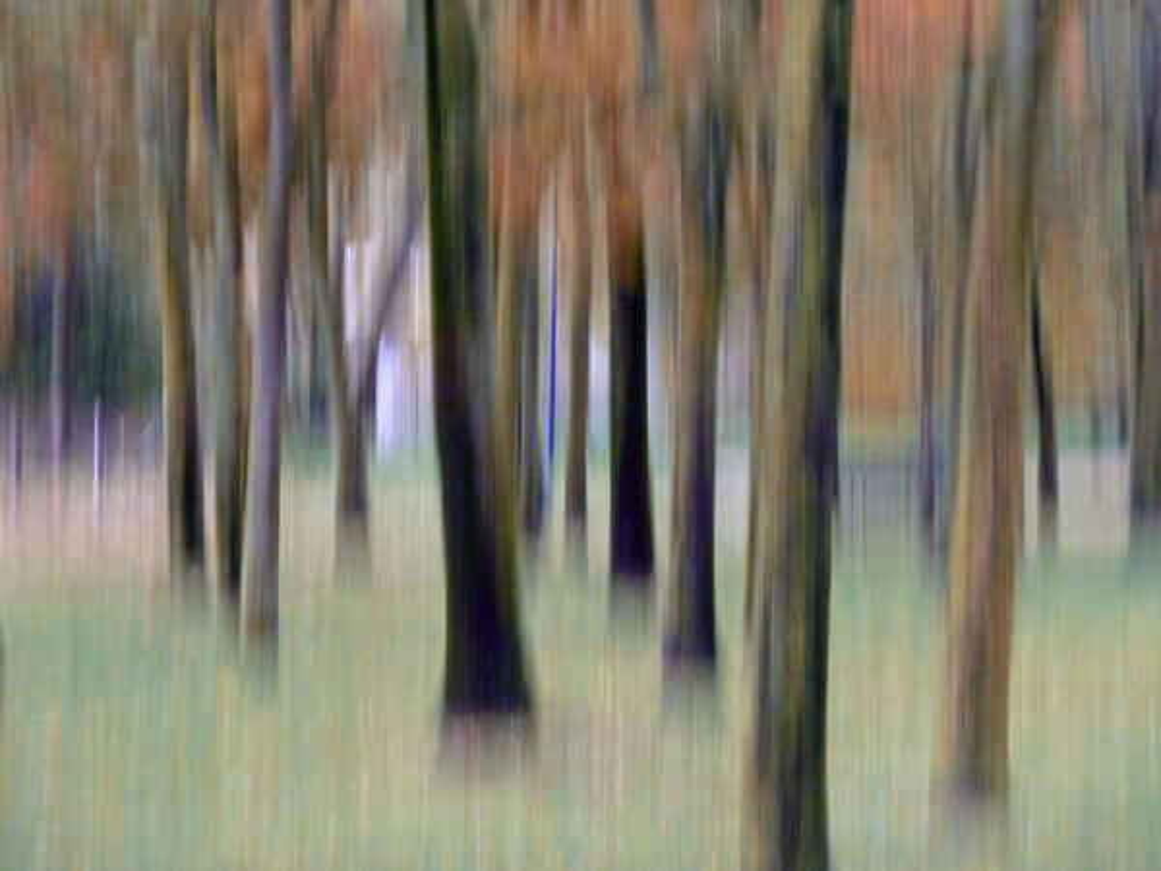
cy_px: 436
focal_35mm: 147
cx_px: 580
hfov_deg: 13.4
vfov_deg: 10.1
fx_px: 4930
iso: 400
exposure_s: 1/30
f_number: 4.5
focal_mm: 24.1
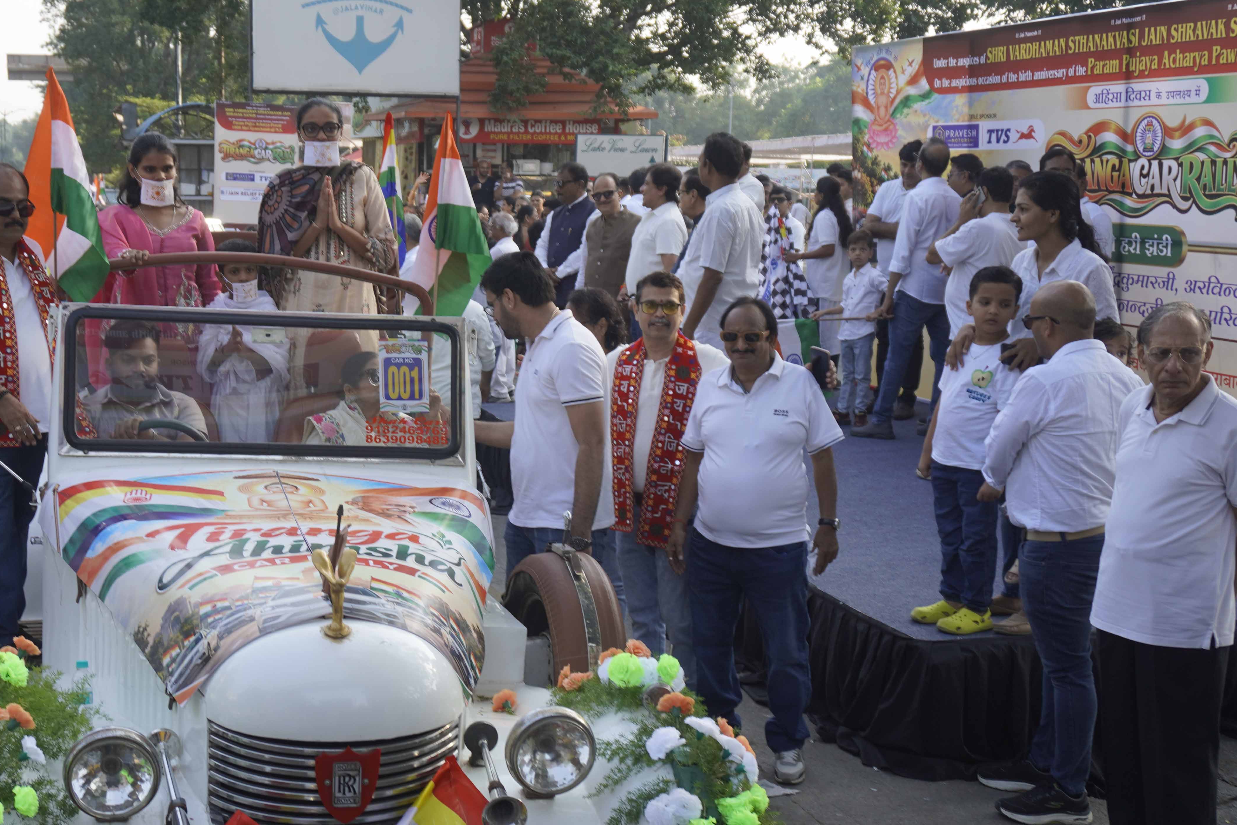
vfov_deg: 28.5
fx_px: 1615
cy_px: 533
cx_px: 442
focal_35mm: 47
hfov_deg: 41.5
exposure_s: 1/200
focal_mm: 22
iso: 100
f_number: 4
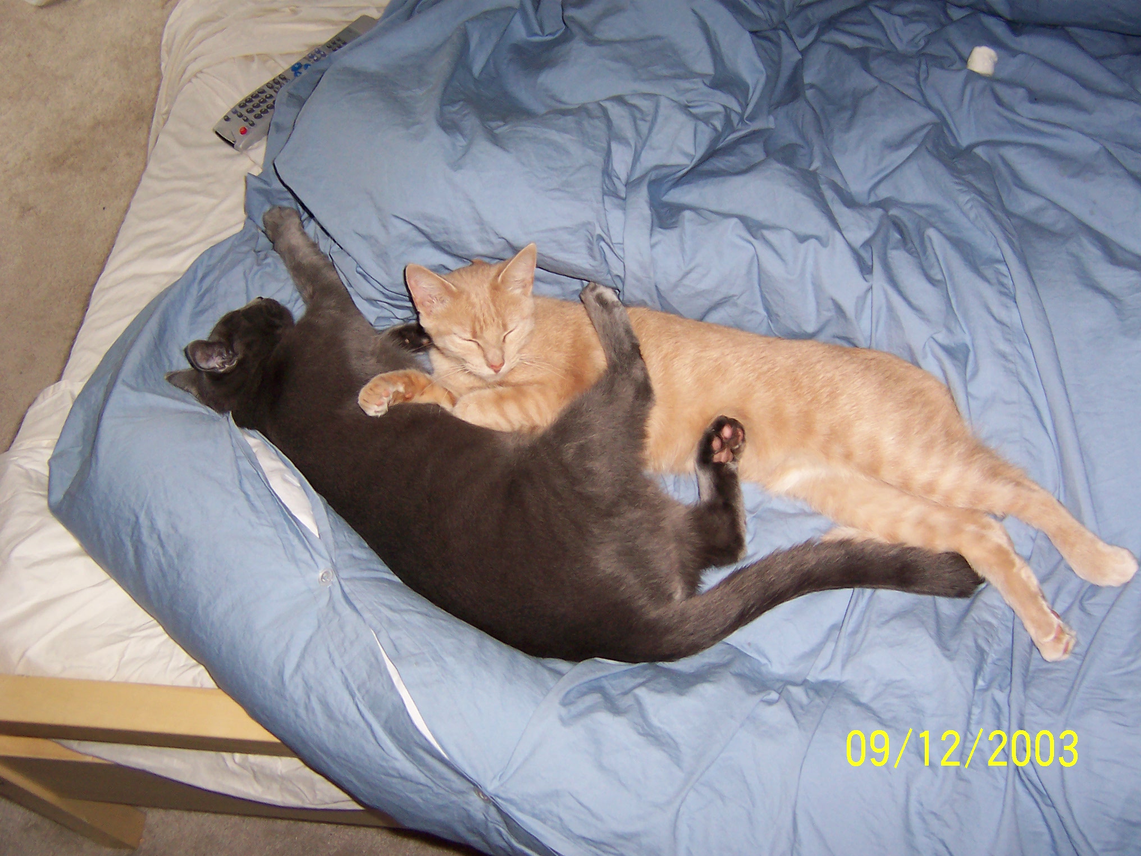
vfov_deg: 39.7
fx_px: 1187
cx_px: 570
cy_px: 428
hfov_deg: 51.4
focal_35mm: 36
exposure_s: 1/60
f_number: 2.8
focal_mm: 5.6
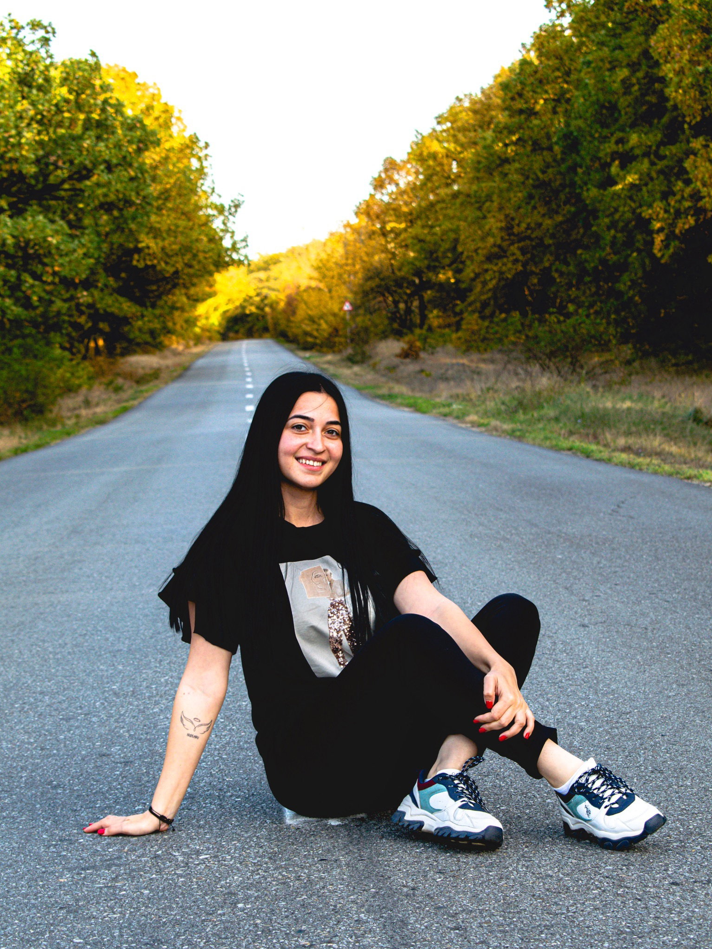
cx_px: 357
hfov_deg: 16.5
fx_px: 2455
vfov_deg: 21.9
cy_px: 529
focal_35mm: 90
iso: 400
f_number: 8
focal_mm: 55
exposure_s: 1/250
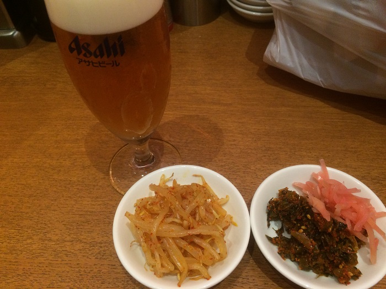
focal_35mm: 29
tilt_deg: -50.2
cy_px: 144
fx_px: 323
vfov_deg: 48.2
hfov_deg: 61.7
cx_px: 193
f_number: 2.2
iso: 160
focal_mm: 4.15
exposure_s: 1/30
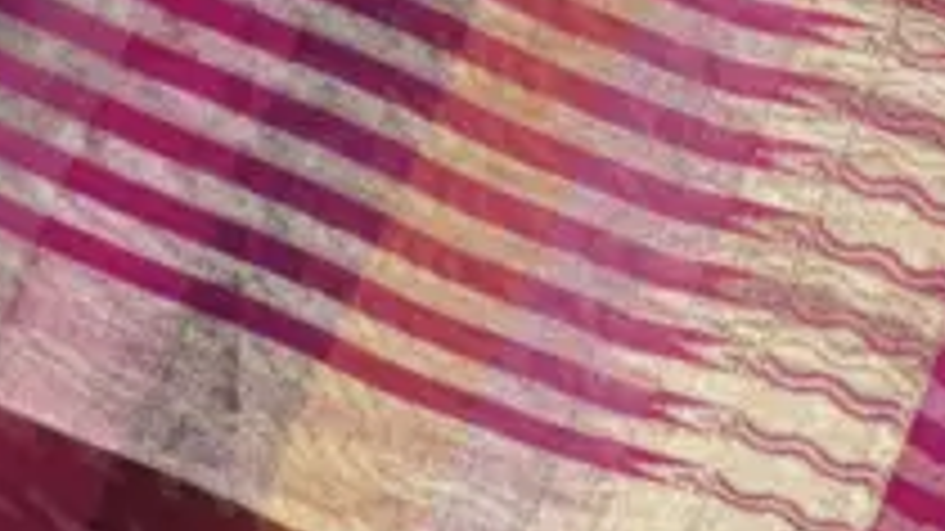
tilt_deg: -73.5
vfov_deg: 7.0
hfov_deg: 12.4
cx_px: 612
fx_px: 4334
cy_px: 302
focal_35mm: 173
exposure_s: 1/50
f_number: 1.6
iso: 80
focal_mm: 5.96
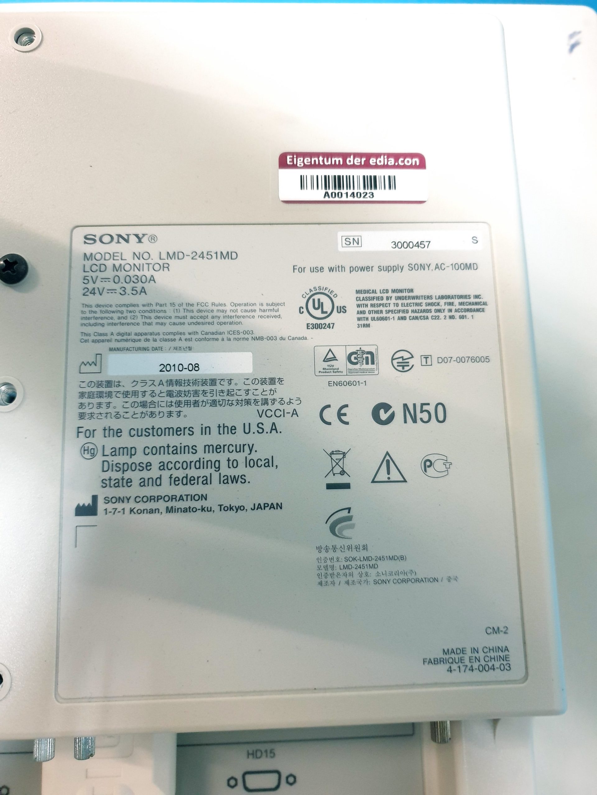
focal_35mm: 26
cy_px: 398
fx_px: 598
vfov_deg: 67.3
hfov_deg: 53.1
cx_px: 298
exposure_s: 1/50
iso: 320
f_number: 1.5
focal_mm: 4.3
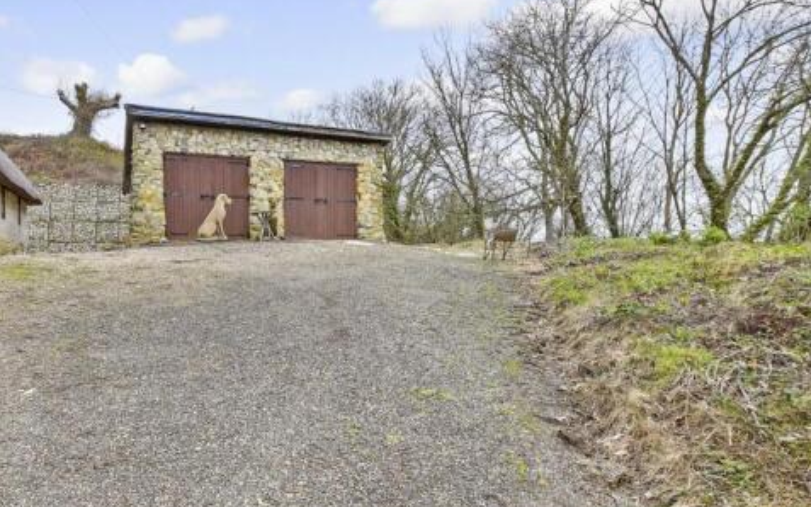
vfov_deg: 56.9
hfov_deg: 80.9
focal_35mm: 21
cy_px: 297
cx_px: 309
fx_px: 464
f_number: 8
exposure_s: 1/60
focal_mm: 10
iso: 160
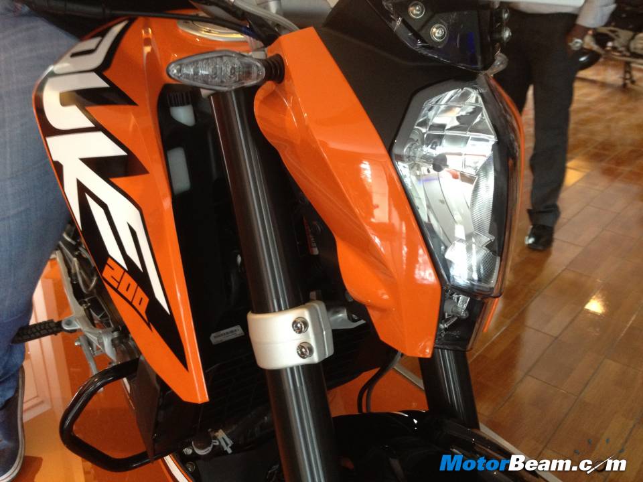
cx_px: 322
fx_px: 650
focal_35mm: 35
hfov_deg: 52.6
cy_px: 241
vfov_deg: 40.7
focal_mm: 4.28
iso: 250
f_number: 2.4
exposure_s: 1/20
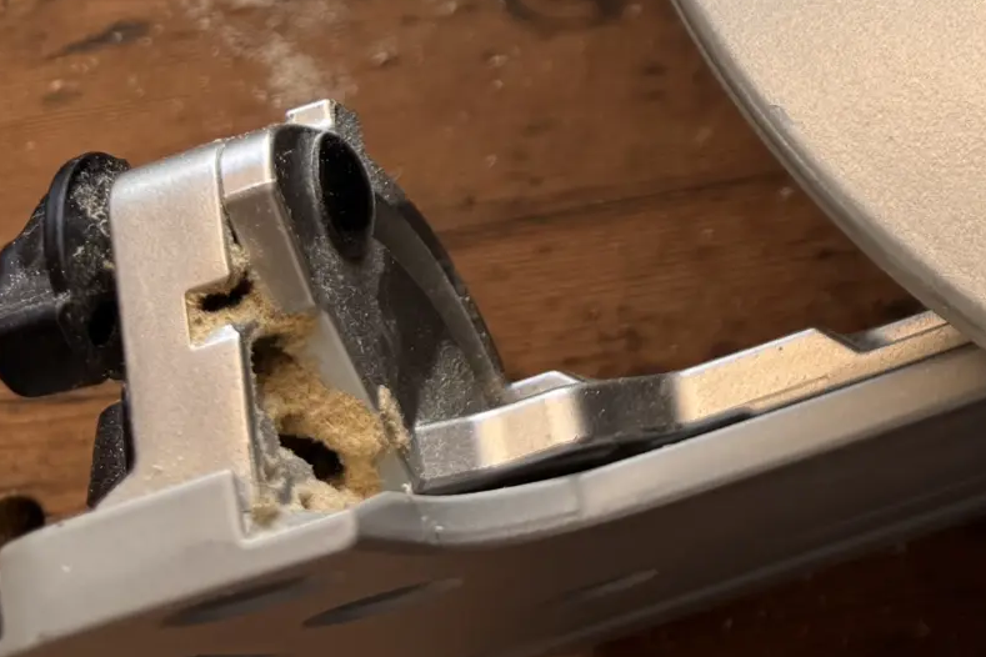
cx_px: 1435
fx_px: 2218
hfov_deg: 21.5
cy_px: -391
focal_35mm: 81
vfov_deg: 15.3
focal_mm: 6.76
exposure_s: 1/404
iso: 80
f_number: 1.78
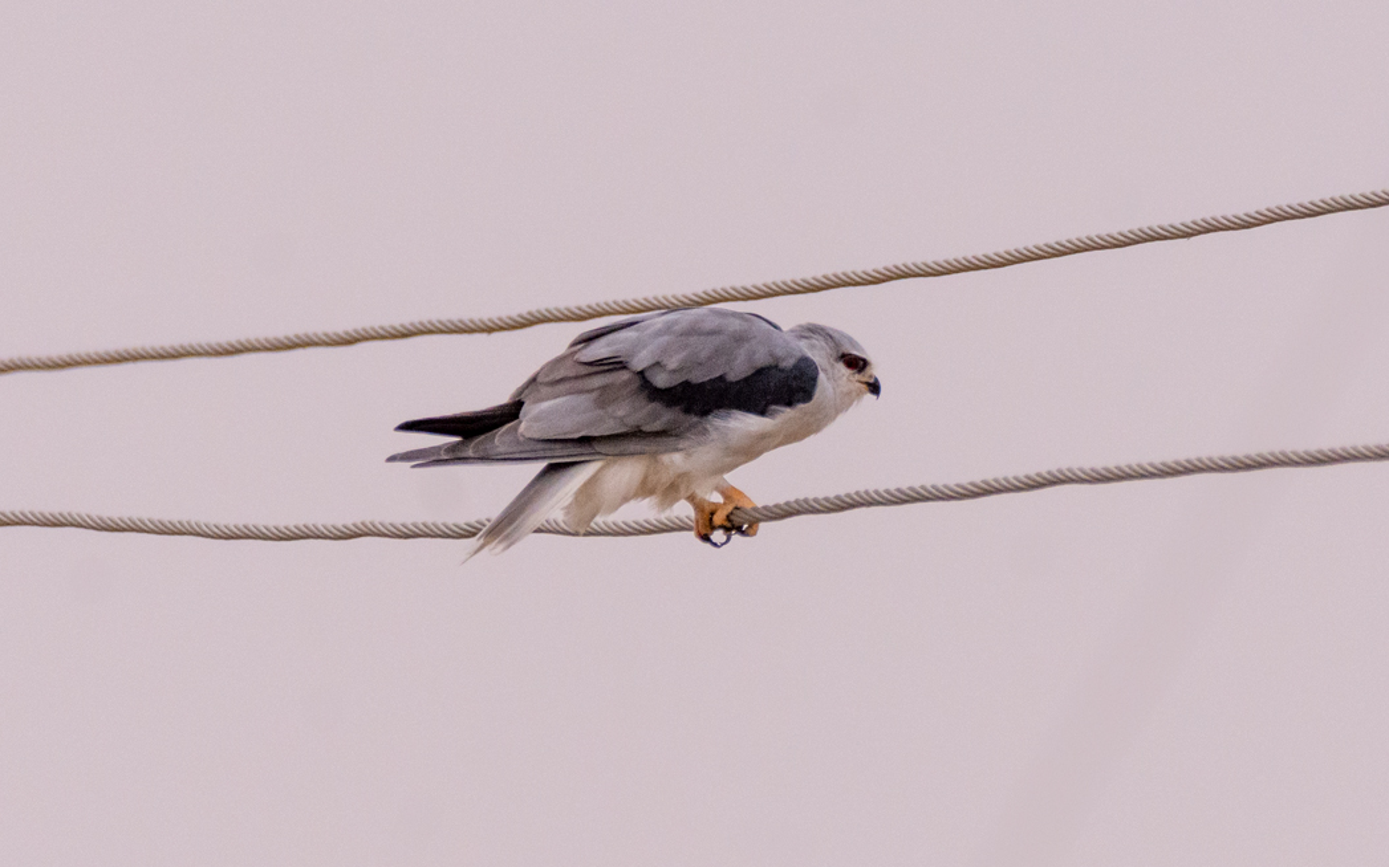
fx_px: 34821
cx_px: 694
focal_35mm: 920
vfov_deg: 1.4
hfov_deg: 2.3
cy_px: 439
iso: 1000
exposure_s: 1/2000
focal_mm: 600
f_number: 6.3
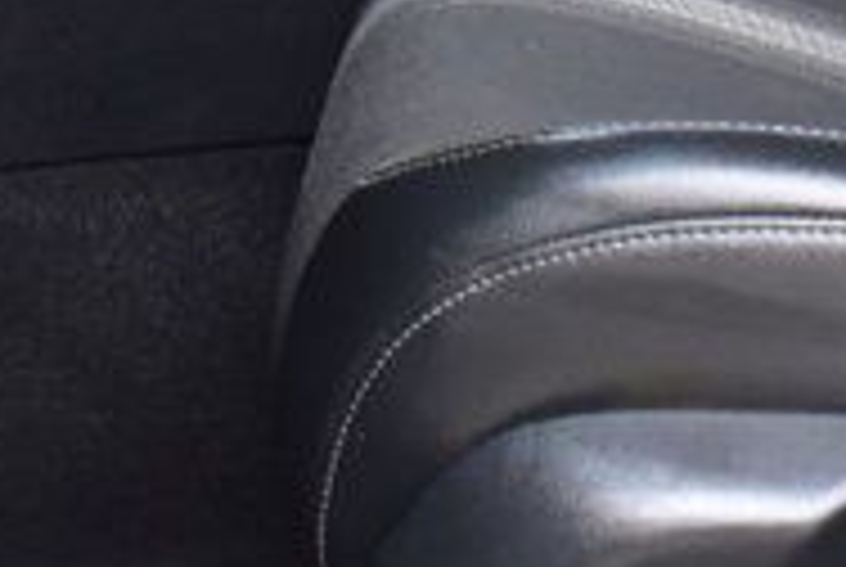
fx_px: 3836
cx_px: 580
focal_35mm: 163
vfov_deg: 7.9
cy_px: -720
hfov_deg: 12.6
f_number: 7.1
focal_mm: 20
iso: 400
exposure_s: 1/30
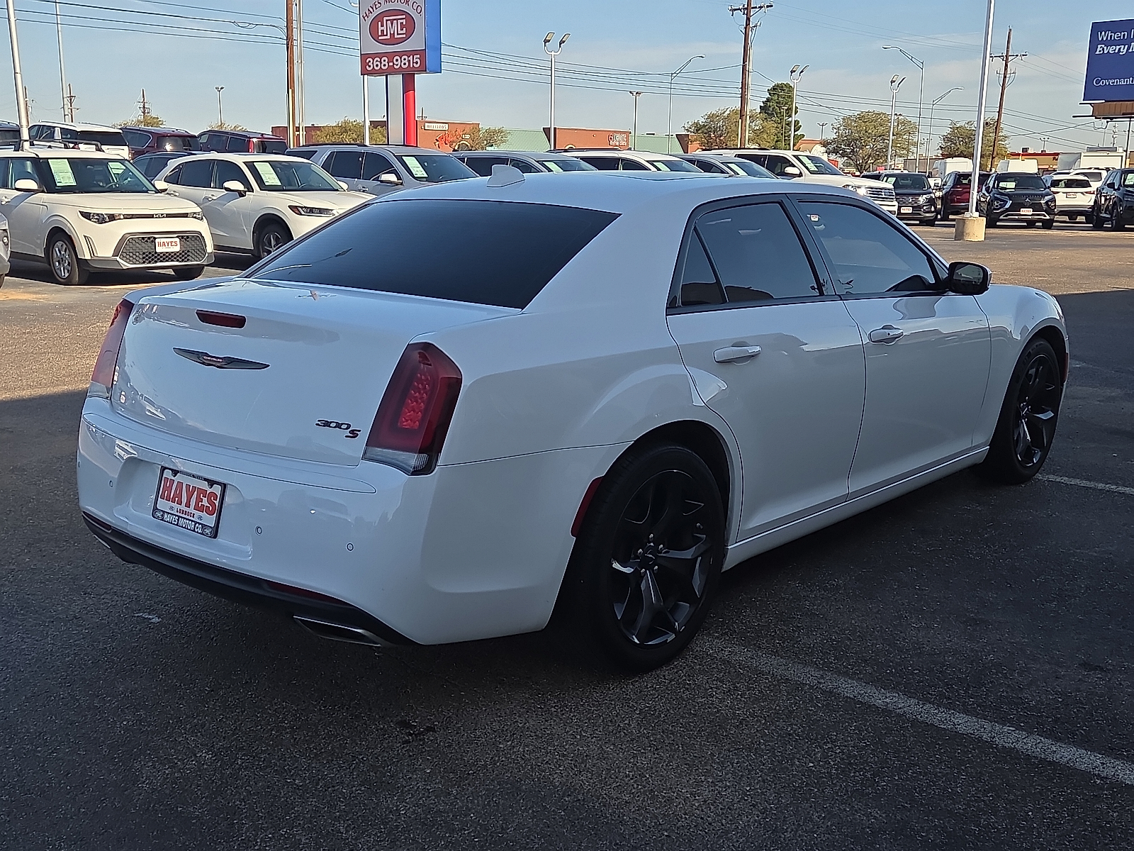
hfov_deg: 50.1
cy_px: 426
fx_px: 1212
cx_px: 567
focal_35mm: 37
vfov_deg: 38.7
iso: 25
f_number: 1.8
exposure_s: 1/909
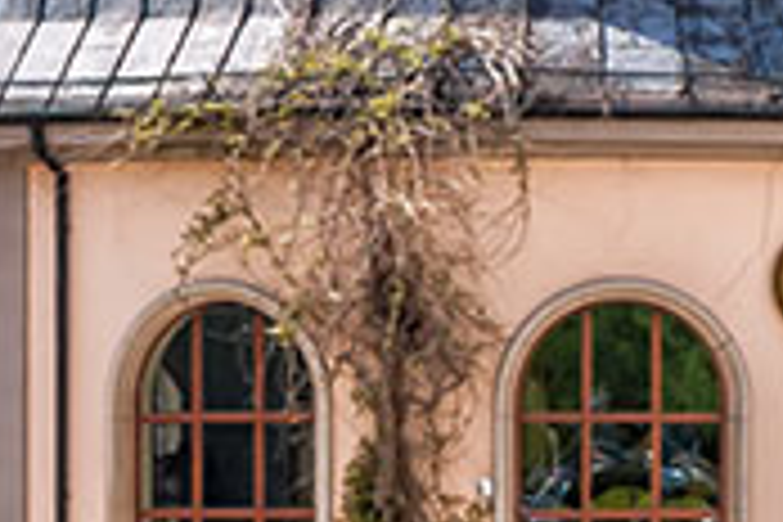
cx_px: 1418
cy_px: 630
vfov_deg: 4.1
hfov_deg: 6.1
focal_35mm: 333
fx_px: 7242
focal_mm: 30
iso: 100
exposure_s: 1/200
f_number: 10
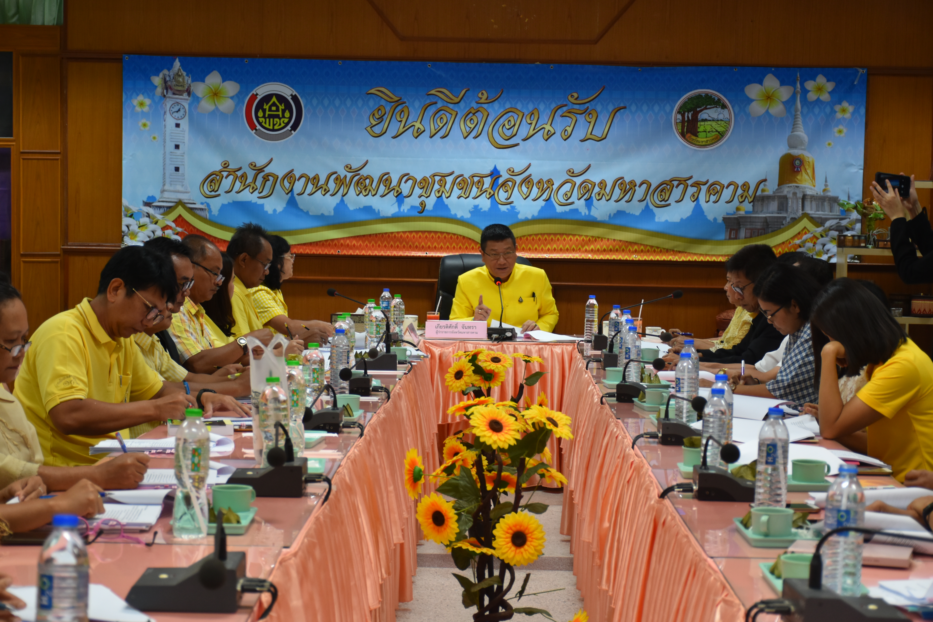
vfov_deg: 18.9
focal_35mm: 72
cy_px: 311
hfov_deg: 28.1
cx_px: 466
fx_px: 1866
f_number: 4.5
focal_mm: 48
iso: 640
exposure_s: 1/60
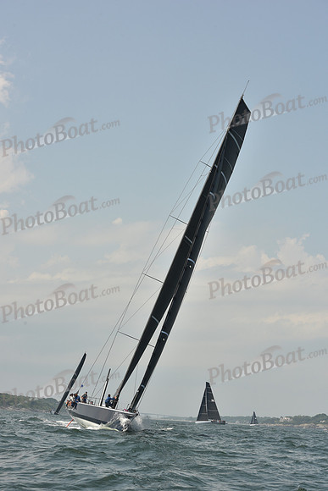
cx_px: 164
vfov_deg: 28.8
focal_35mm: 70
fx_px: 956
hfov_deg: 19.5
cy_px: 246
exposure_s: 1/800
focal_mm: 70
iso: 250
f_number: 10
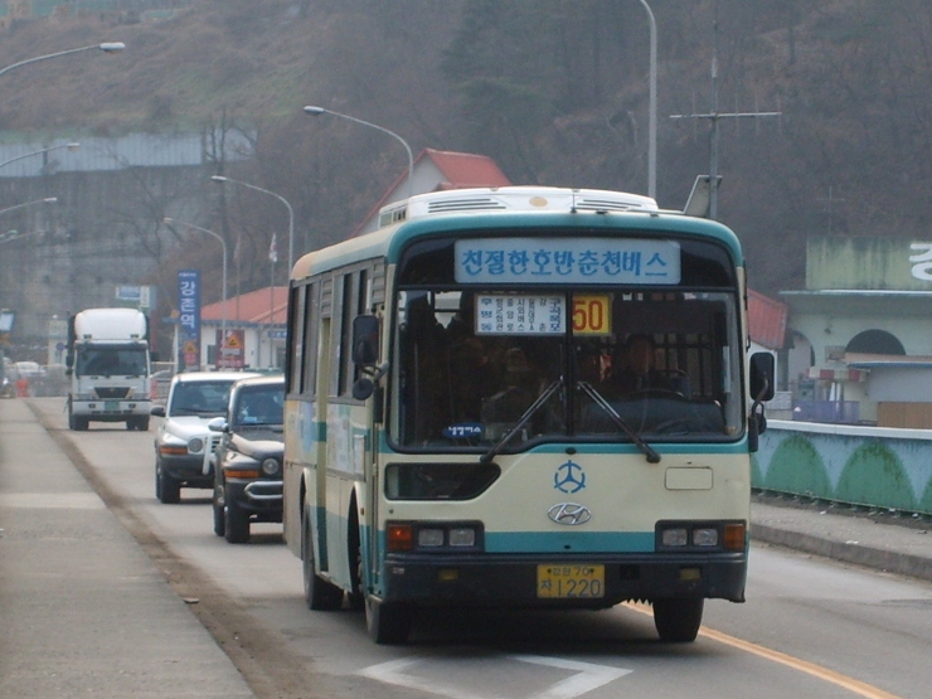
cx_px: 466
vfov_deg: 16.1
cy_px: 350
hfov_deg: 21.3
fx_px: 2477
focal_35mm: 92
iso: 50
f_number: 4.6
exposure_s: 1/125
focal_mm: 15.5
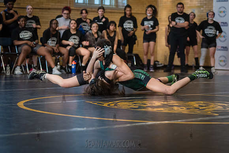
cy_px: 81
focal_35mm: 103
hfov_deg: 19.8
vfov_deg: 13.3
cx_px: 109
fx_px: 655
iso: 3200
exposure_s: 1/400
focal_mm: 92
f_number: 3.5
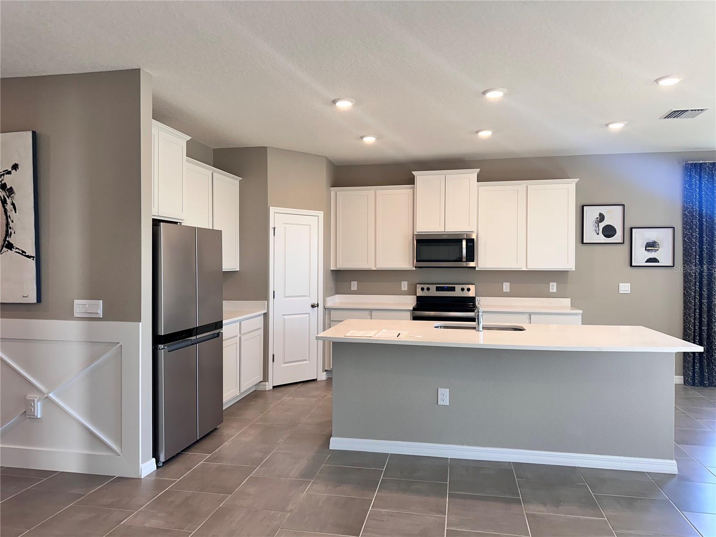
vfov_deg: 56.8
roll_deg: -0.6
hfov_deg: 71.6
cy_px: 268
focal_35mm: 24
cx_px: 358
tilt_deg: -0.3
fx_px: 496
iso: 100
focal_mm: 6.86
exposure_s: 1/120
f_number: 1.78
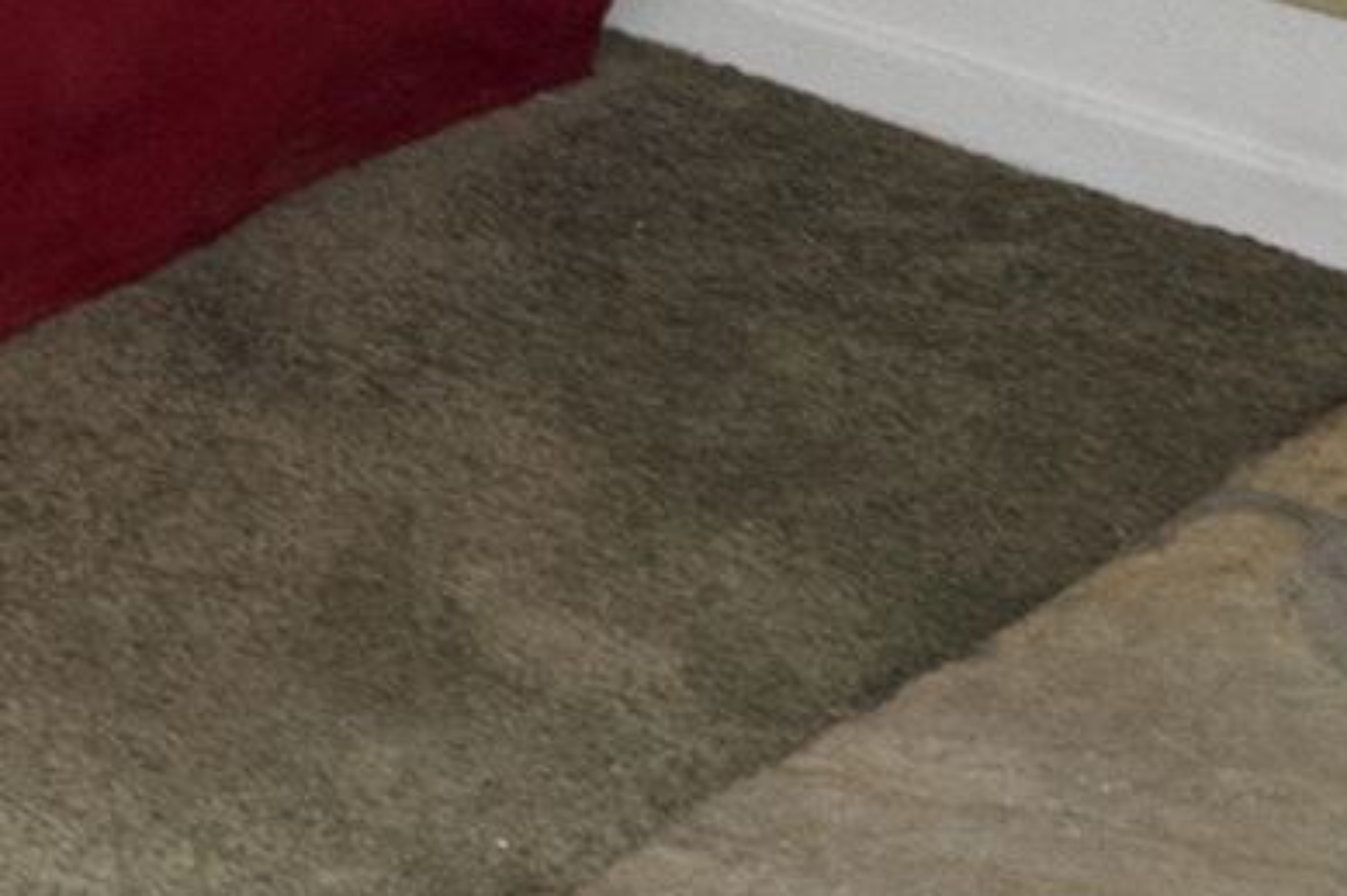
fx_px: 5610
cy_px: -1778
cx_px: -2715
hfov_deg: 10.1
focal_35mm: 150
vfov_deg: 7.9
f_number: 7.1
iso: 250
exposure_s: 4
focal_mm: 19
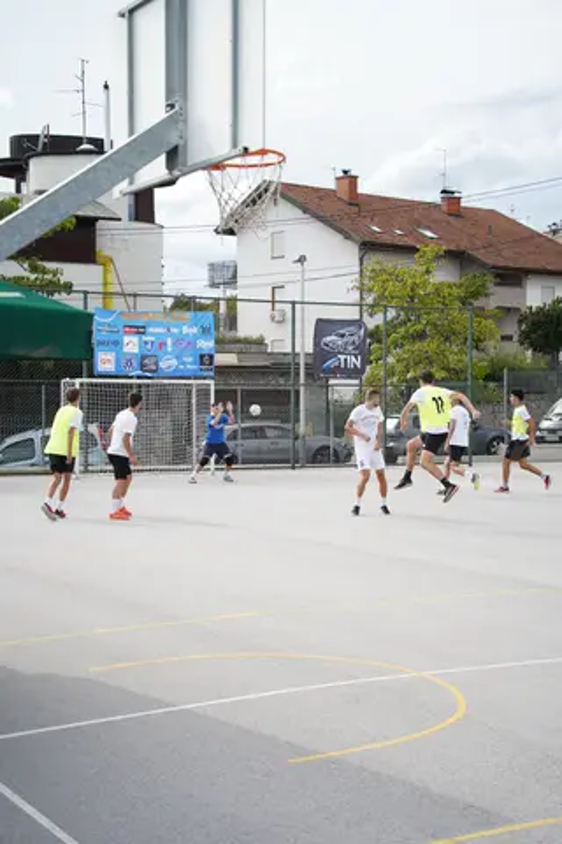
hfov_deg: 23.4
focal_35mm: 58
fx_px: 1358
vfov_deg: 34.5
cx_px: 281
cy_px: 422
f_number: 4
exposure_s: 1/1000
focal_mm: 58
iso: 500
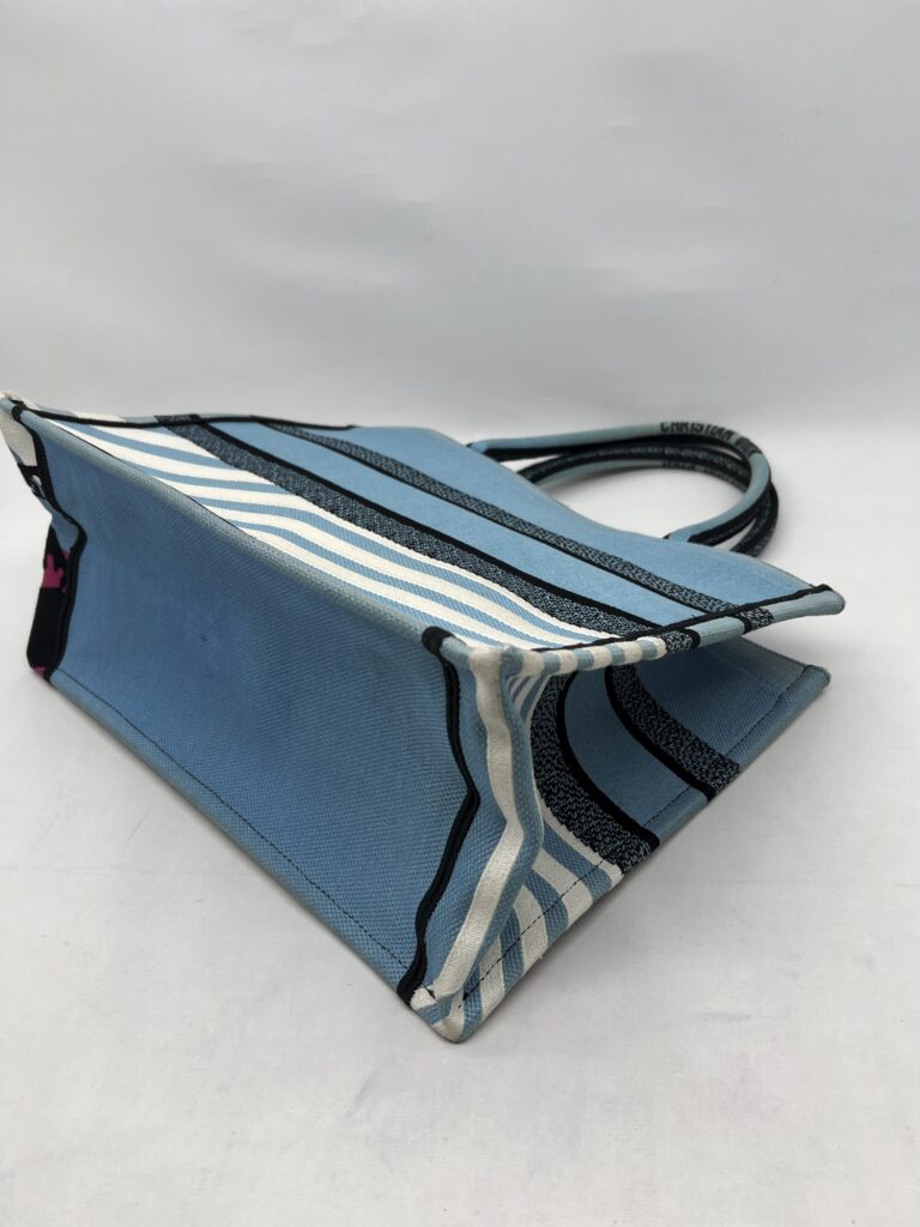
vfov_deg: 67.3
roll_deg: +4.5
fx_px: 921
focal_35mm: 26
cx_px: 460
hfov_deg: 53.1
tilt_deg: -32.6
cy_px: 614
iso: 50
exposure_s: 1/308
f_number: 1.5
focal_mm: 5.7
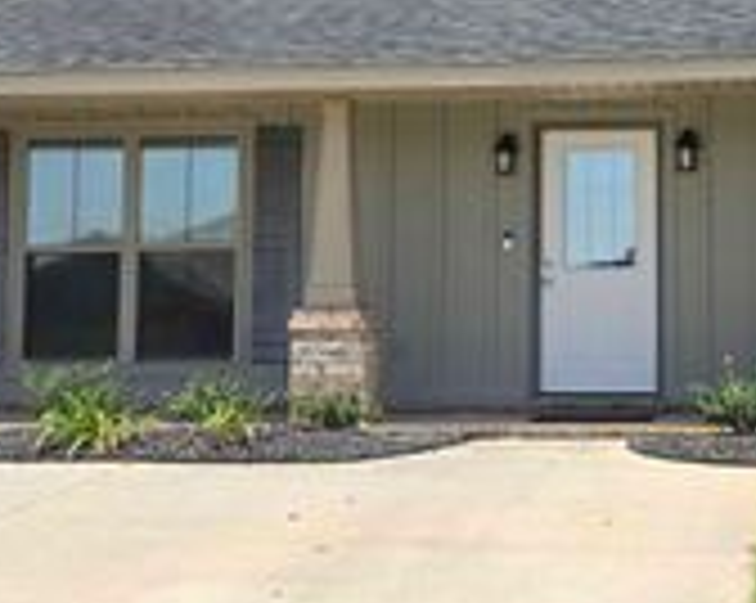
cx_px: 621
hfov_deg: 27.7
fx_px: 1497
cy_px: 223
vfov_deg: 22.7
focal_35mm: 67
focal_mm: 6.5
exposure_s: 1/5605
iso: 64
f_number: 1.4
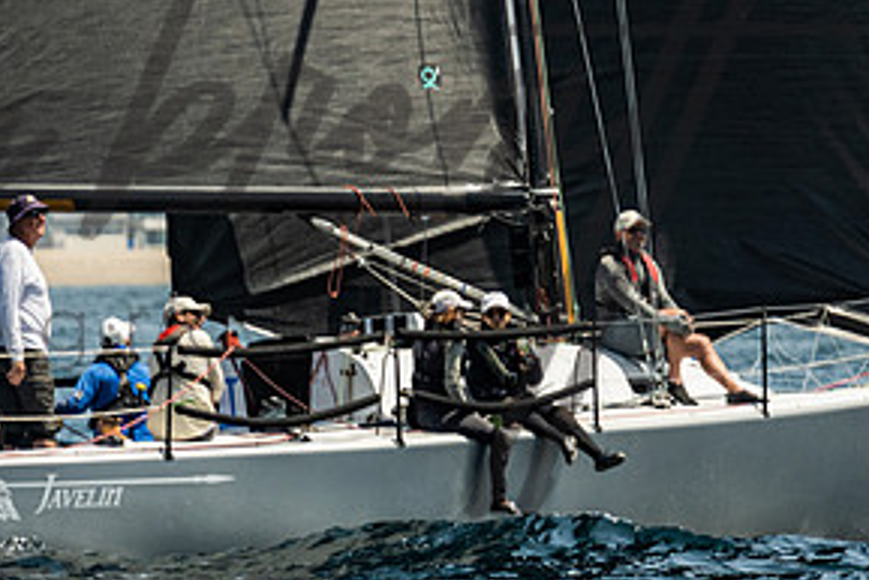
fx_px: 13838
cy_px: 38
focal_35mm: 573
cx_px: 448
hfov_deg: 3.6
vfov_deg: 2.4
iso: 320
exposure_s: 1/1250
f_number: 6.3
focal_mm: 200
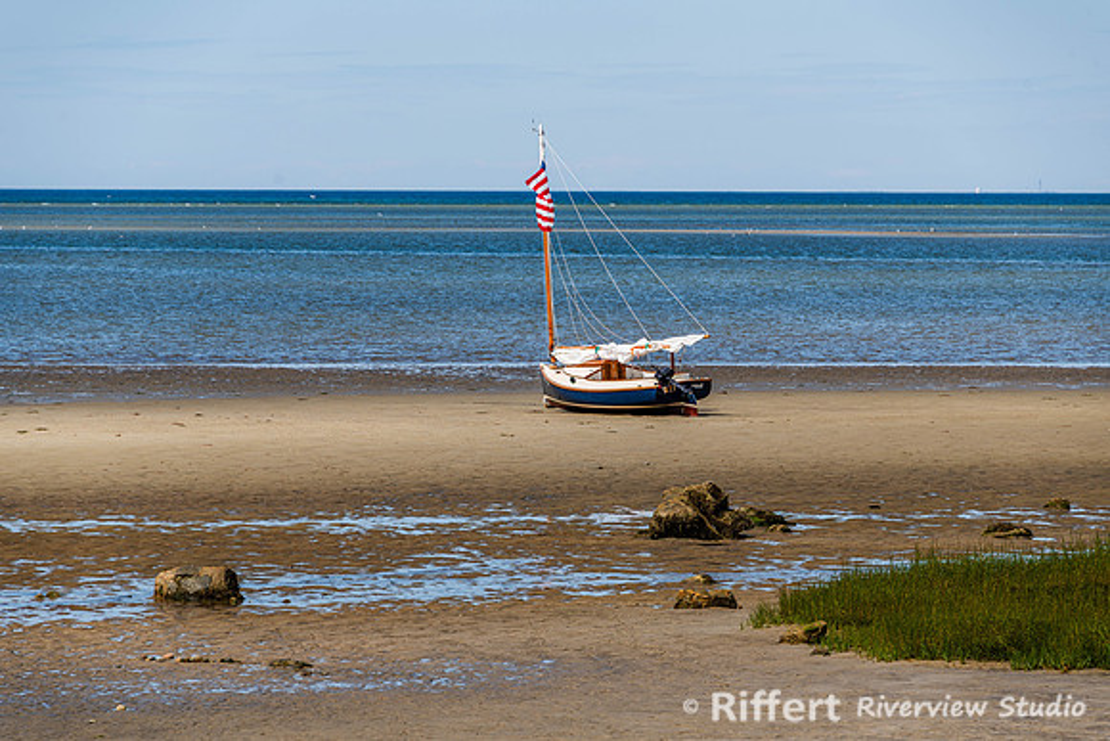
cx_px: 555
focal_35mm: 205
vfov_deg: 6.7
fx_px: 6322
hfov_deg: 10.0
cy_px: 370
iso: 64
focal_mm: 200
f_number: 8
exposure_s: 1/250
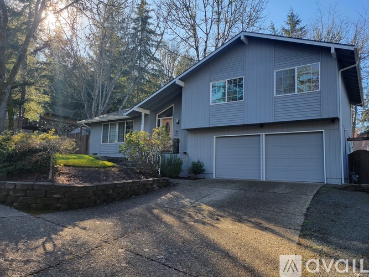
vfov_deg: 53.0
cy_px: 138
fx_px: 277
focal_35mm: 26
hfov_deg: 67.3
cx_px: 184
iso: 40
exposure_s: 1/499
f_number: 1.8
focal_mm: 5.4
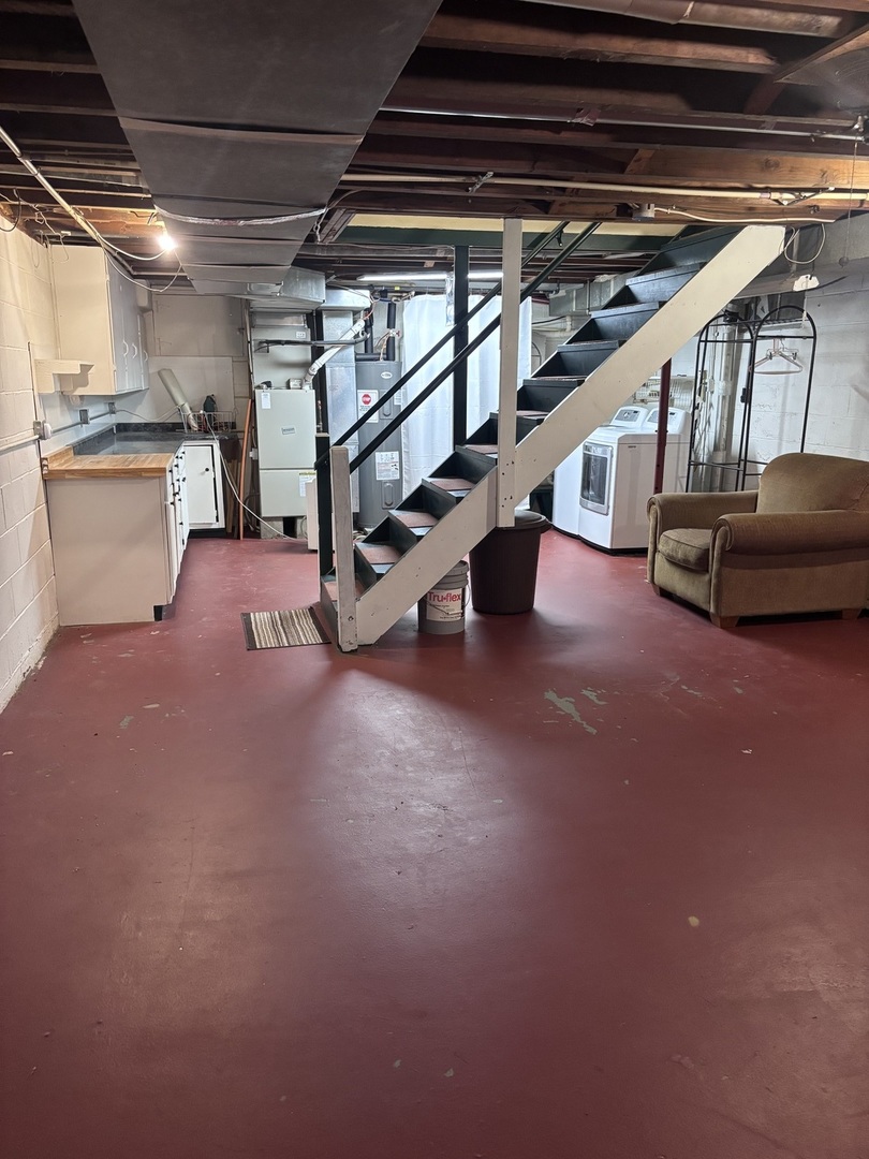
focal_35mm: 26
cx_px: 434
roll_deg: -0.2
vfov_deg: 67.3
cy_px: 580
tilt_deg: -12.4
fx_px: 870
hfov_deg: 53.1
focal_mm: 5.96
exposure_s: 1/40
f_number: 1.6
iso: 500
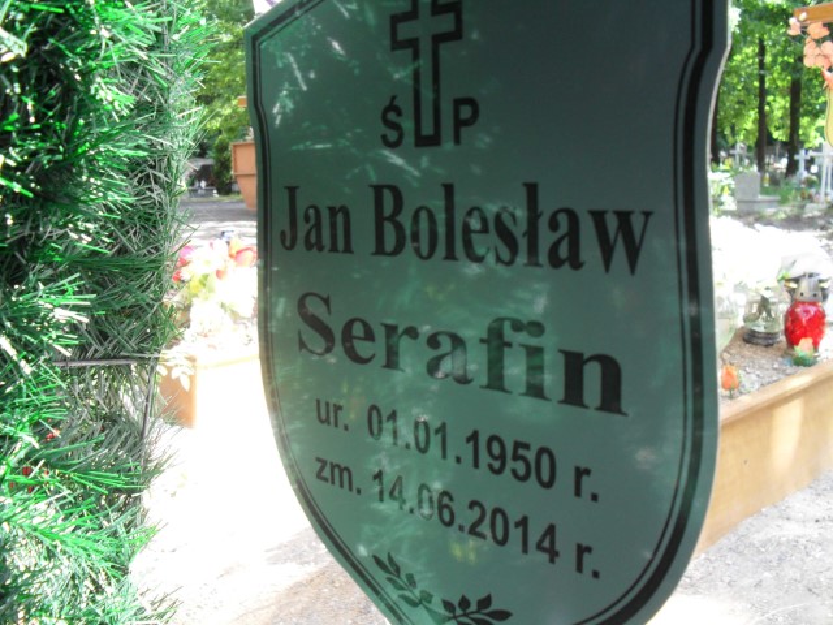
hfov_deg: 52.6
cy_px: 312
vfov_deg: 40.7
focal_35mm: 35
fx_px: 842
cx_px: 416
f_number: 3.2
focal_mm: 6.3
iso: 100
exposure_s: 1/60
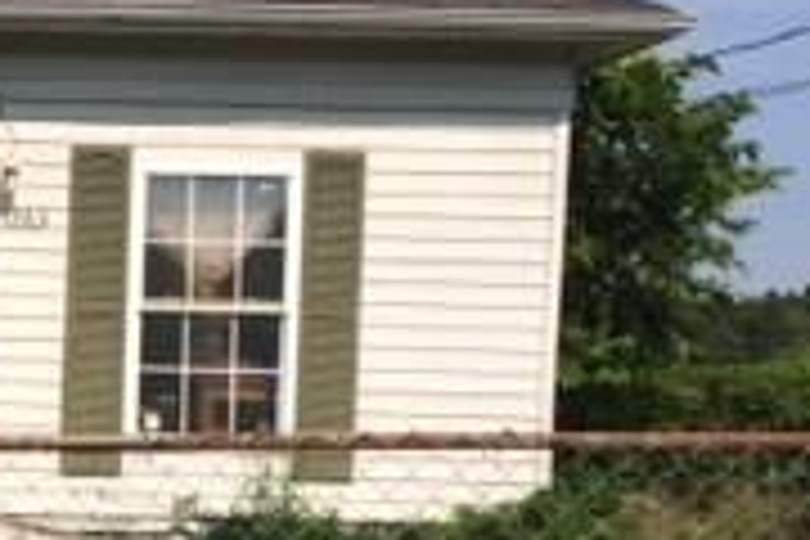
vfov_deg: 12.7
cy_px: 513
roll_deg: -2.8
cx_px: -274
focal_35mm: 107
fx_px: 2407
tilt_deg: -4.4
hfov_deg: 17.7
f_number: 2.2
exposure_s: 1/3165
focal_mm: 4.15
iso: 32
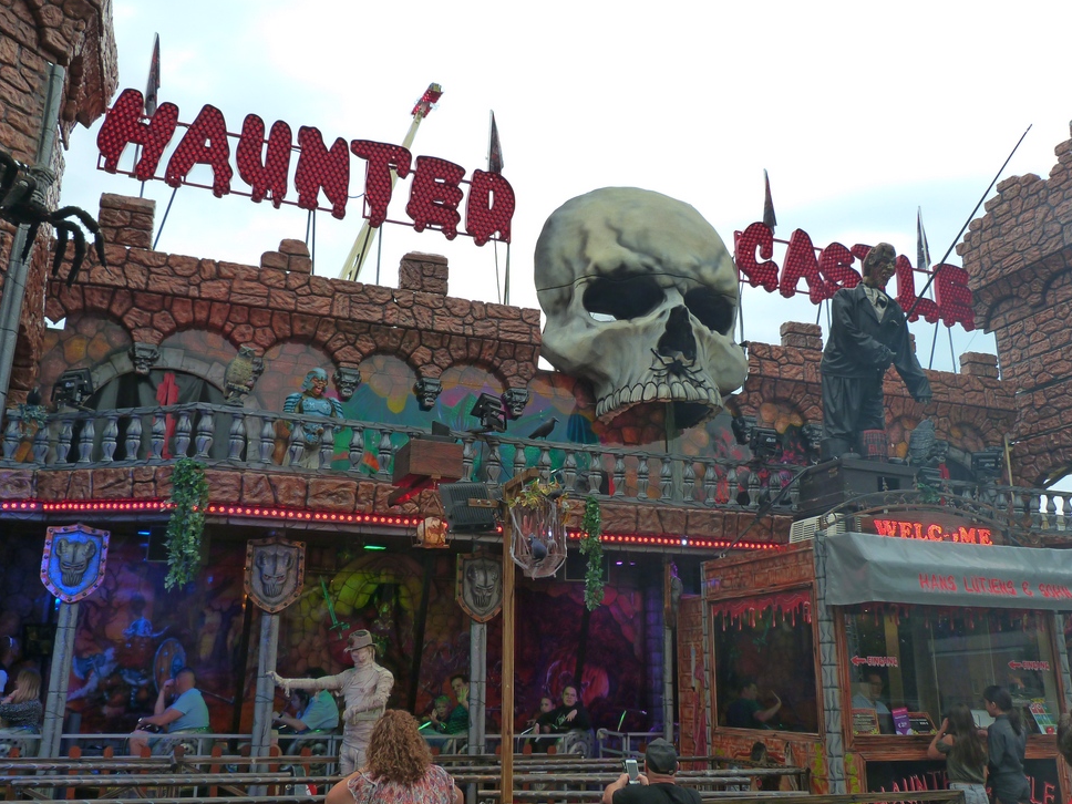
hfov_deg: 58.4
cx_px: 532
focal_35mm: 31
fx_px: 960
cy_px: 403
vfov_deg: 45.4
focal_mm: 5.2
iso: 160
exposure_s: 1/250
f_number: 4.5
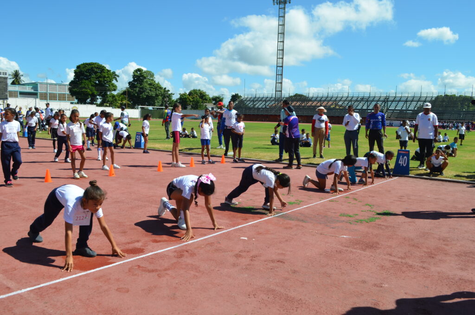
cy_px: 158
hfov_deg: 62.0
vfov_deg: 43.4
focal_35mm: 30
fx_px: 395
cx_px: 238
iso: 100
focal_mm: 20
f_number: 9
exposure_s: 1/320
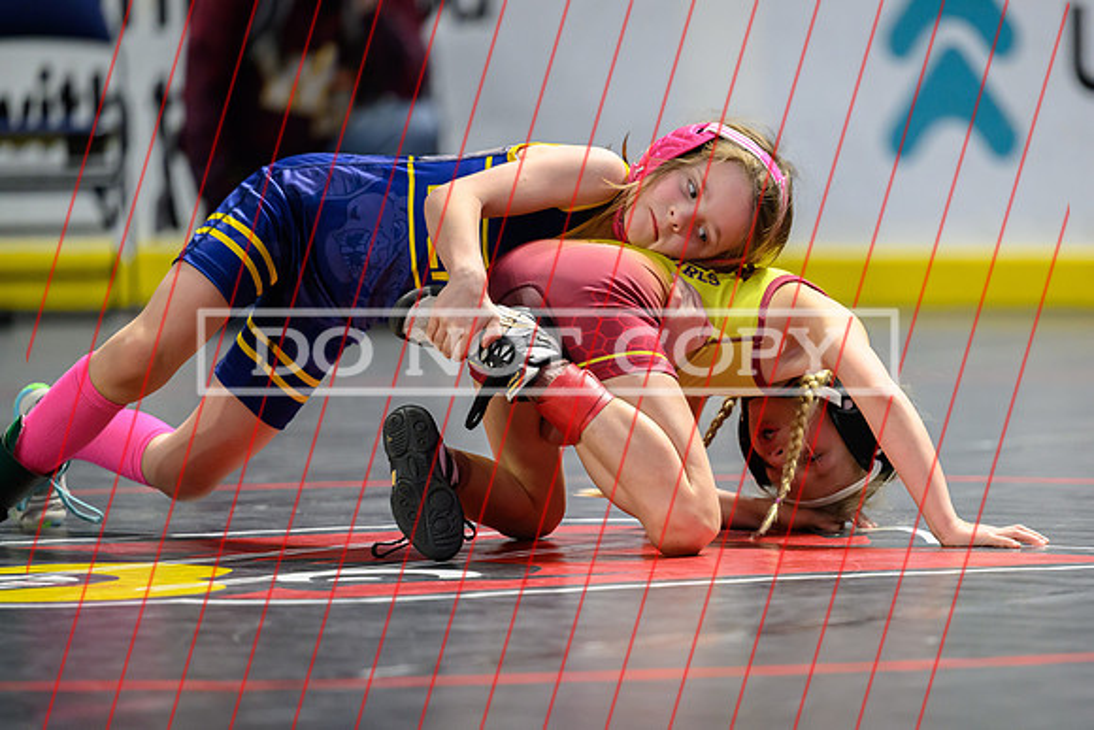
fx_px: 7079
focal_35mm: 233
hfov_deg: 8.8
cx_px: 660
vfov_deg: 5.9
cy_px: 409
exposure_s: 1/800
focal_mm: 175
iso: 3600
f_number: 2.8
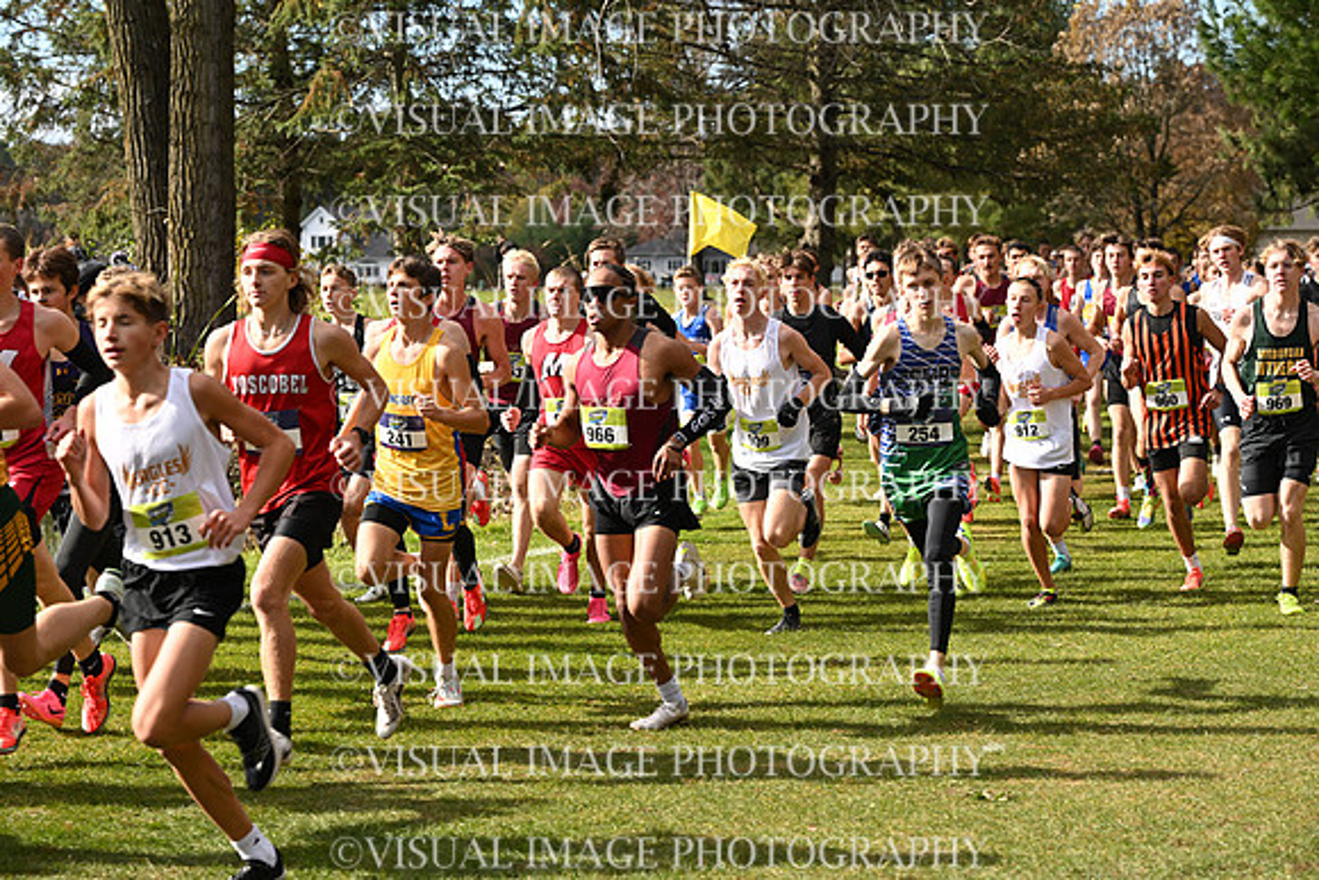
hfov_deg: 19.8
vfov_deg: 13.3
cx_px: 660
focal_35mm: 103
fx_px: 3775
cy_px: 440
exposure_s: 1/400
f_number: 5.6
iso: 125
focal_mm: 103
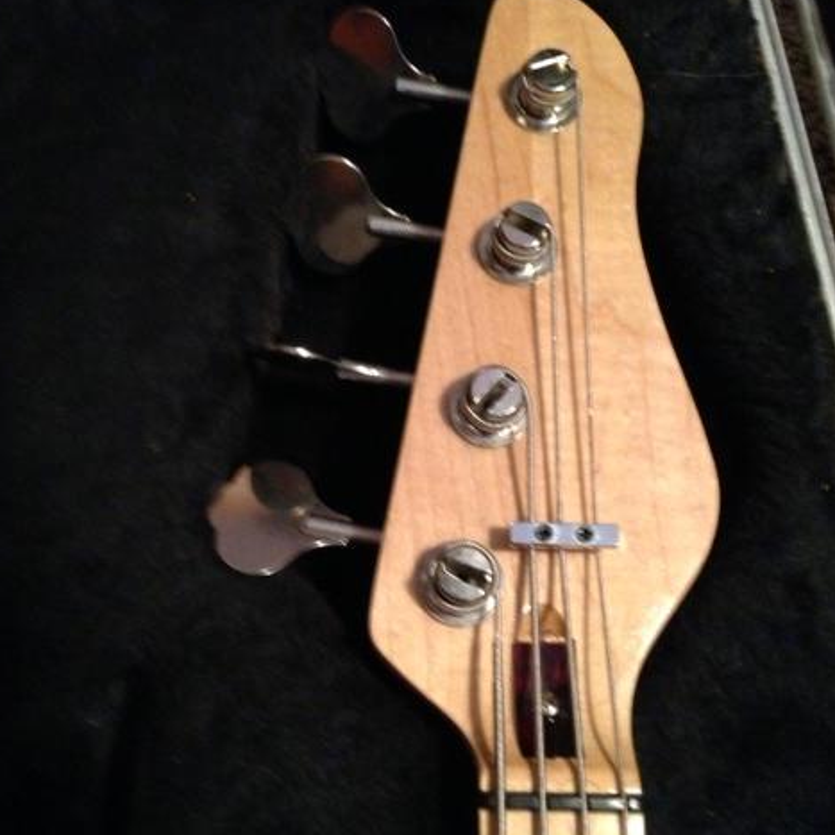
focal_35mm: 40
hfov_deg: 41.9
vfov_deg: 41.8
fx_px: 1092
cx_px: 413
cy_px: 463
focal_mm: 4.1
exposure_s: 1/15
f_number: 2.4
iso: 800
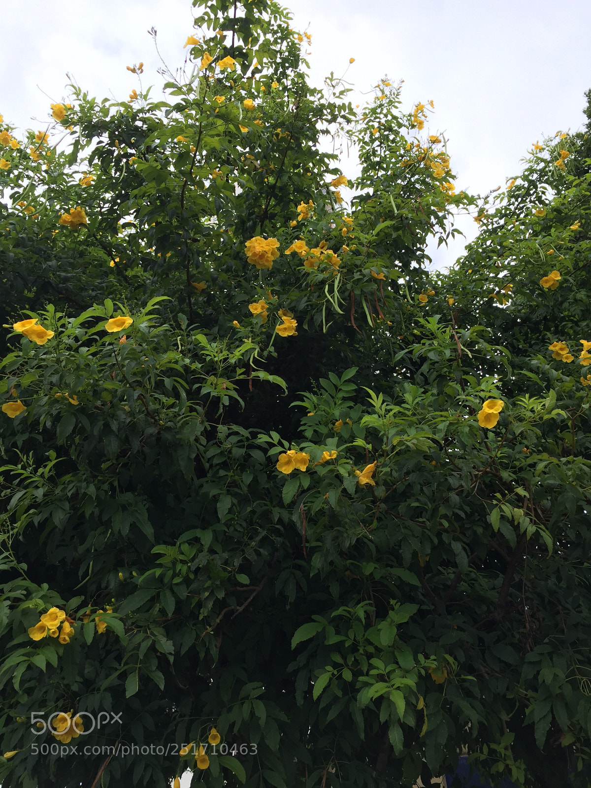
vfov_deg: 61.7
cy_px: 394
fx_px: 660
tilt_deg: +39.5
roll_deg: +4.3
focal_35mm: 29
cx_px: 296
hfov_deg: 48.2
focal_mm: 4.15
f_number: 2.2
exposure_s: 1/501
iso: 32
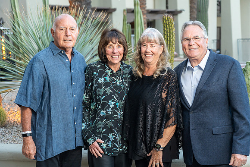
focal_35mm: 59
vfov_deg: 23.0
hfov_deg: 33.9
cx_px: 125
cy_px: 84
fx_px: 410
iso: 800
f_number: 4
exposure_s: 1/160
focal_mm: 59
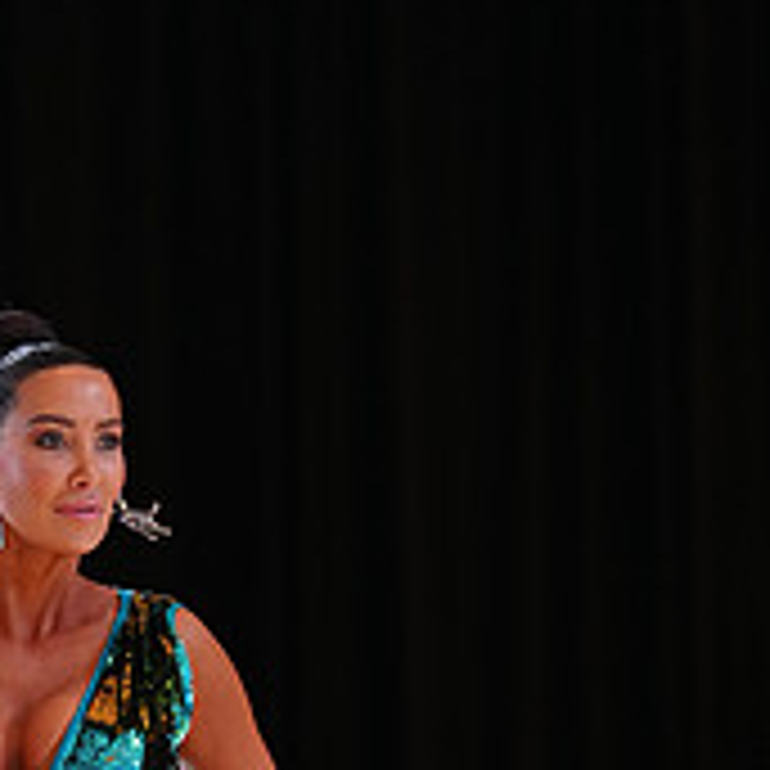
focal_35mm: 502
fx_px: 12633
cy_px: 995
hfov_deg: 3.5
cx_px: 34
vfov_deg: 3.5
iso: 2500
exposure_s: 1/250
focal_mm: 174
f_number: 4
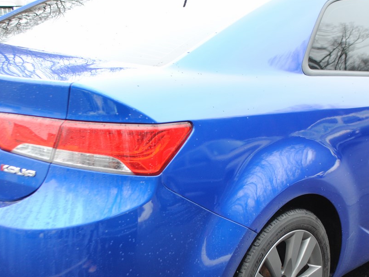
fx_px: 671
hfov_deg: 30.7
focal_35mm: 63
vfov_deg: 23.3
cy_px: 160
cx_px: 192
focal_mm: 22
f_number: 4
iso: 200
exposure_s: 1/60
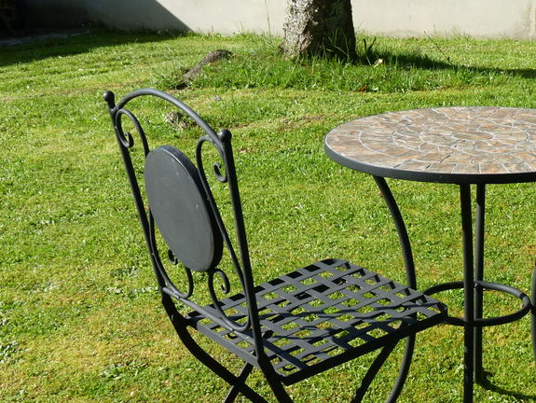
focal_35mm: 73
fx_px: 1131
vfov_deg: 20.1
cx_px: 435
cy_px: 281
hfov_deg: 26.1
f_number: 4.5
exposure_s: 1/250
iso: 80
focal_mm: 7.4
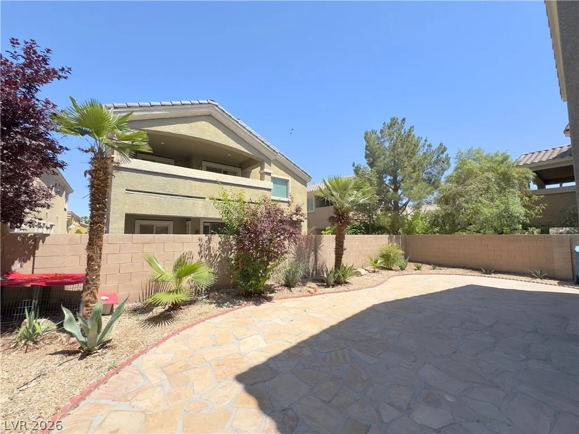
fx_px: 234
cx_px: 290
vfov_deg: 85.7
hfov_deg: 102.1
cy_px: 217
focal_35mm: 14
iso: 50
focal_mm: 2.22
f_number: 2.2
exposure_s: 1/1637
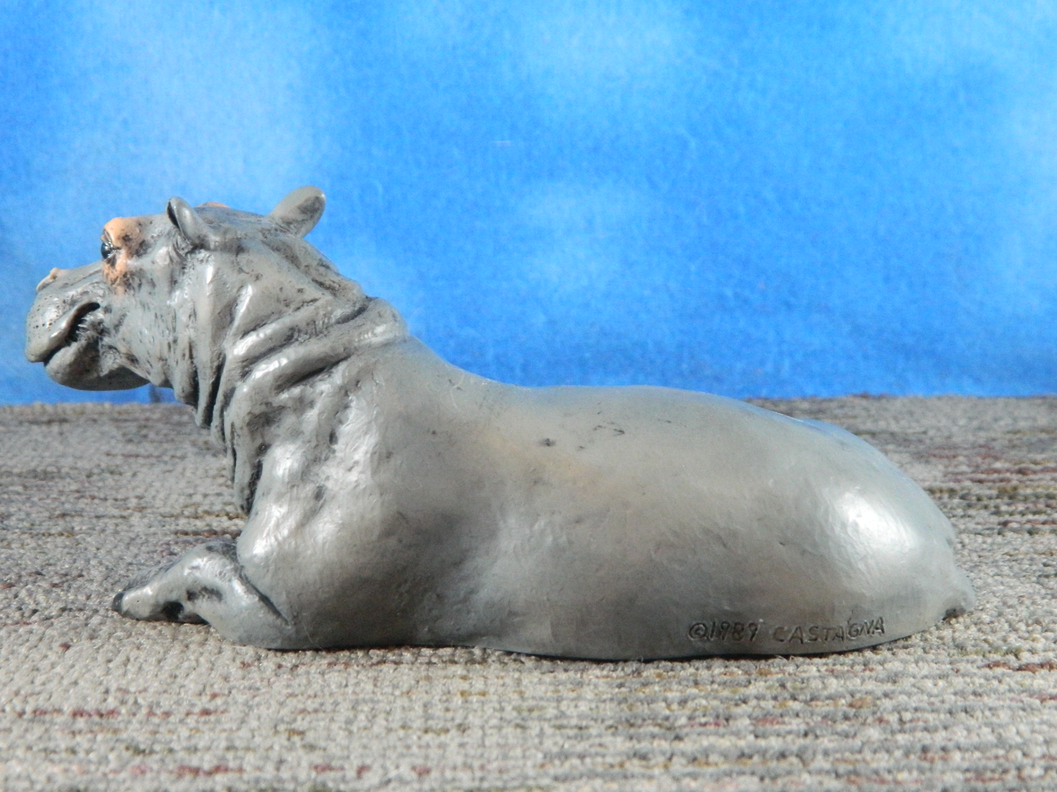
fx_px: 1985
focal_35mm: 65
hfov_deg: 29.8
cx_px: 529
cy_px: 417
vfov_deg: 22.6
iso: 400
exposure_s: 1/20
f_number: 3.8
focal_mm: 10.2
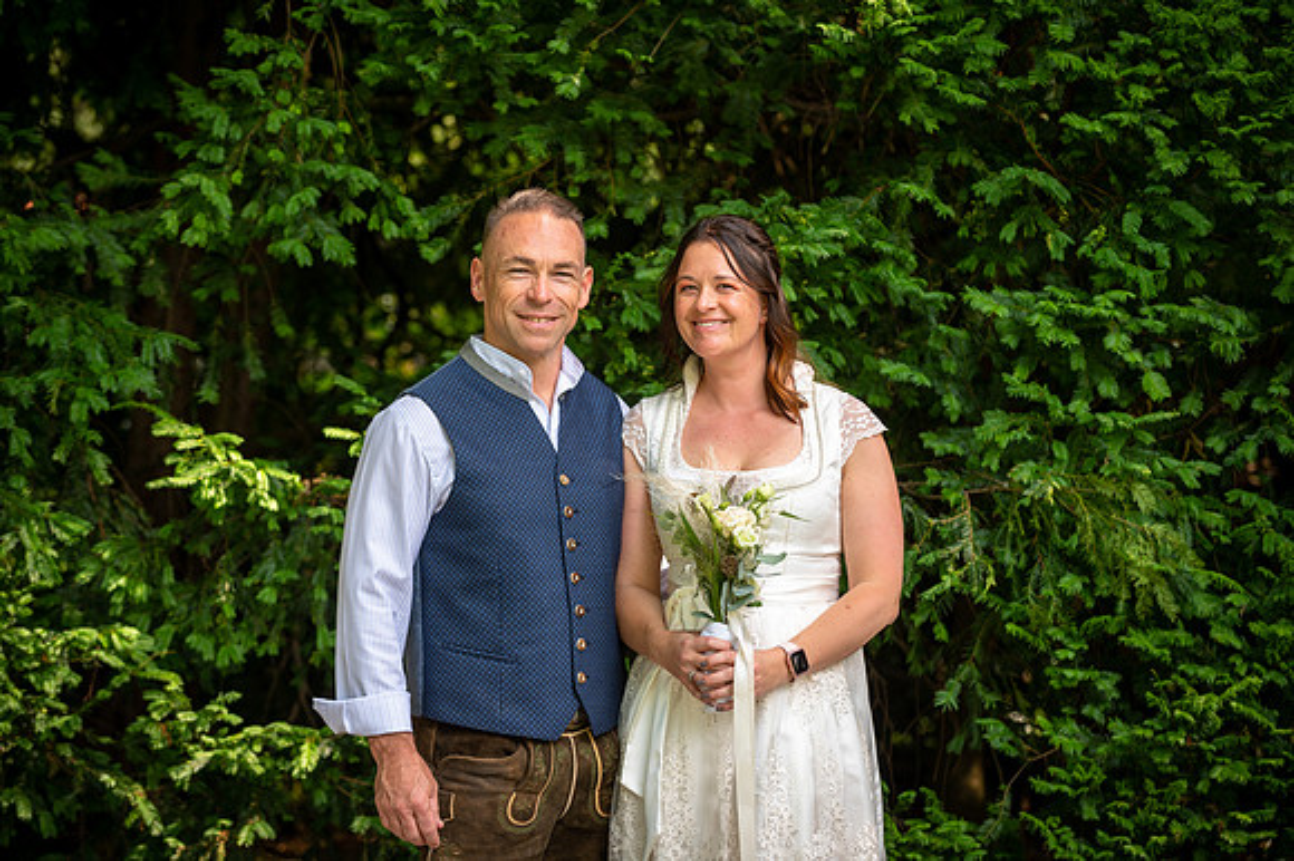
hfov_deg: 18.6
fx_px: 3951
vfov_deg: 12.4
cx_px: 647
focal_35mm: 110
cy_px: 430
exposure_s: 1/250
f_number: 4
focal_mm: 110
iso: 200
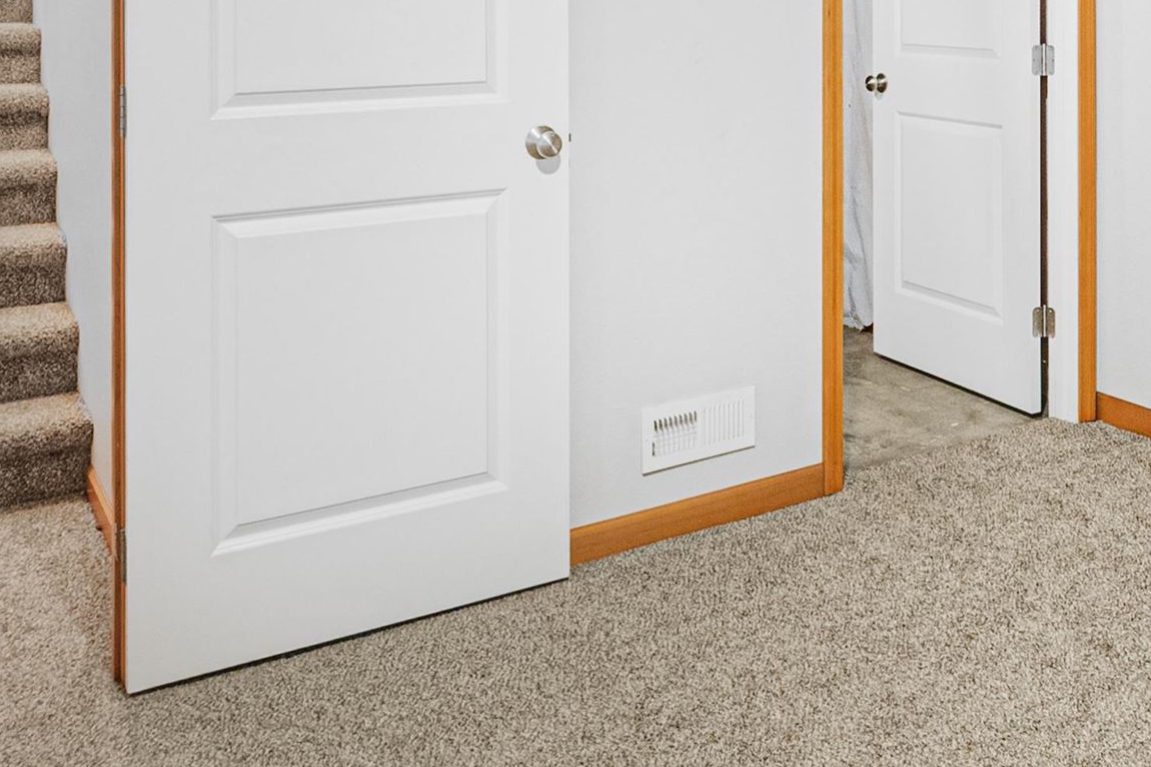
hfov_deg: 46.3
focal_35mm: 40
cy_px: 10
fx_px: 1279
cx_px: 897
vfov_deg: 31.1
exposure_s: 1/1.67
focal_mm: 10
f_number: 8
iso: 800
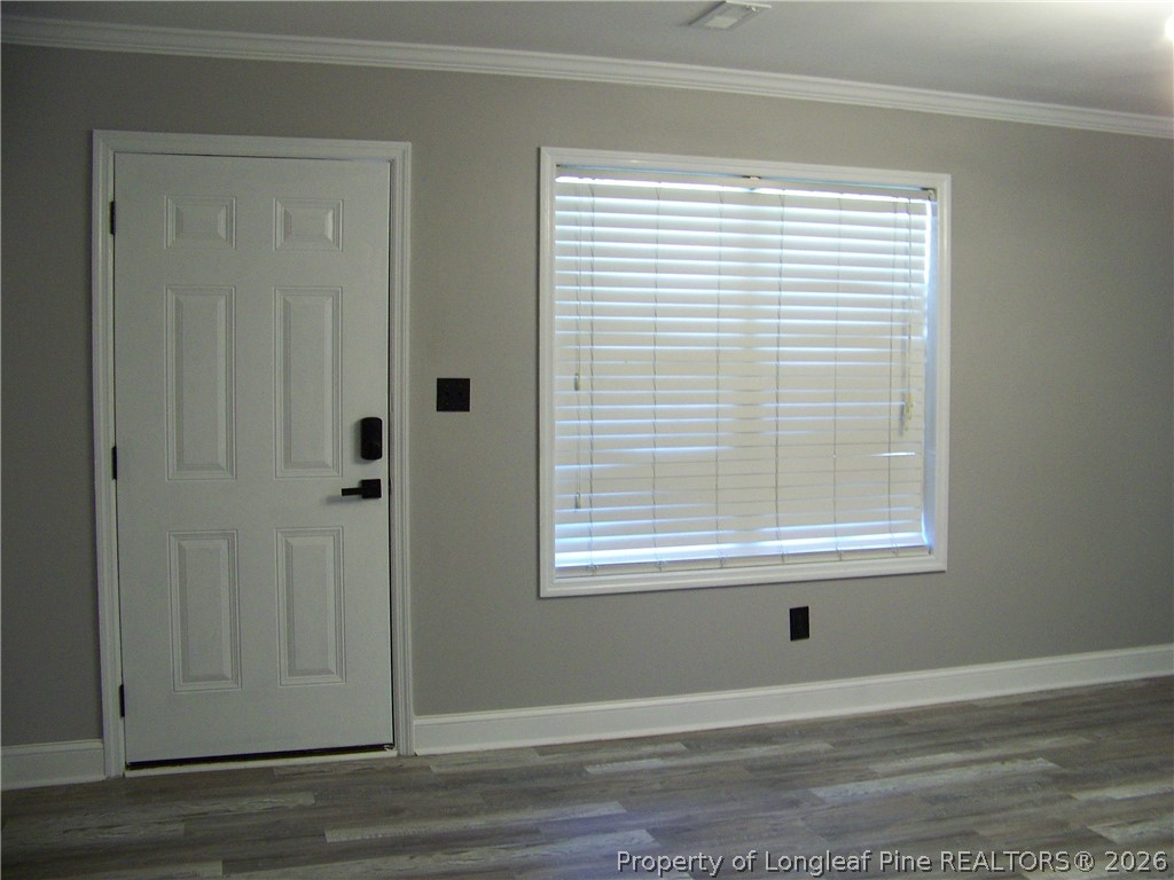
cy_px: 440
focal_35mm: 36
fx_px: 1221
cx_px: 587
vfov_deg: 39.7
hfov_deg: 51.4
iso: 160
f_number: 2.8
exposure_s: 1/30
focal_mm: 5.85
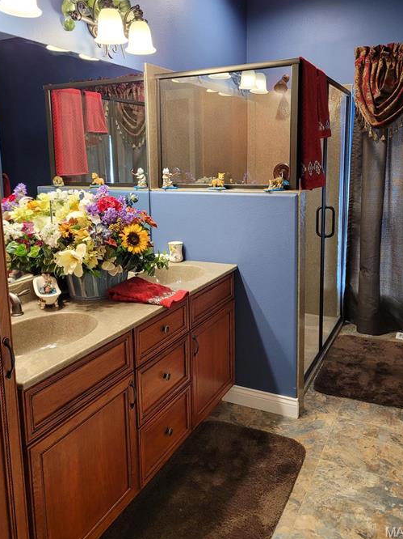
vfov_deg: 59.7
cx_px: 199
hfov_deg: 46.8
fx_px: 466
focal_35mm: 30
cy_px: 231
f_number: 1.8
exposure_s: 1/40
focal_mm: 5.4
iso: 200
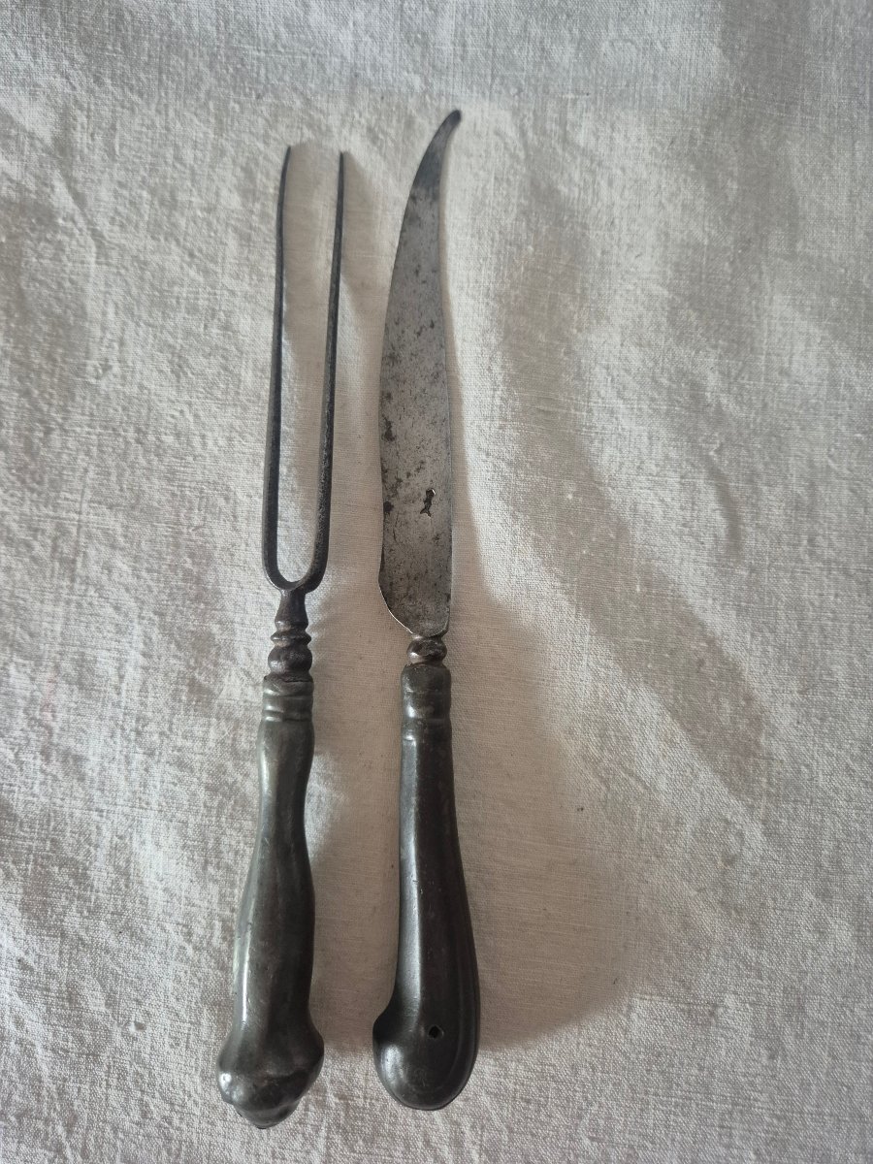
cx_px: 436
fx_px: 773
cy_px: 582
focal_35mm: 23
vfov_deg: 73.9
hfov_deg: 58.9
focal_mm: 5.4
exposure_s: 1/100
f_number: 1.8
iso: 800
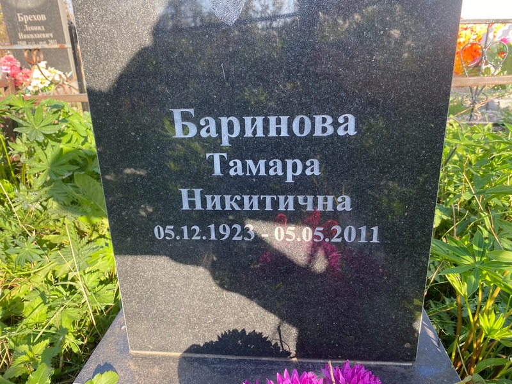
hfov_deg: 67.3
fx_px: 385
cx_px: 256
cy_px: 192
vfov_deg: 53.1
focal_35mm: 26
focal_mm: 4.25
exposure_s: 1/259
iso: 32
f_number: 1.8
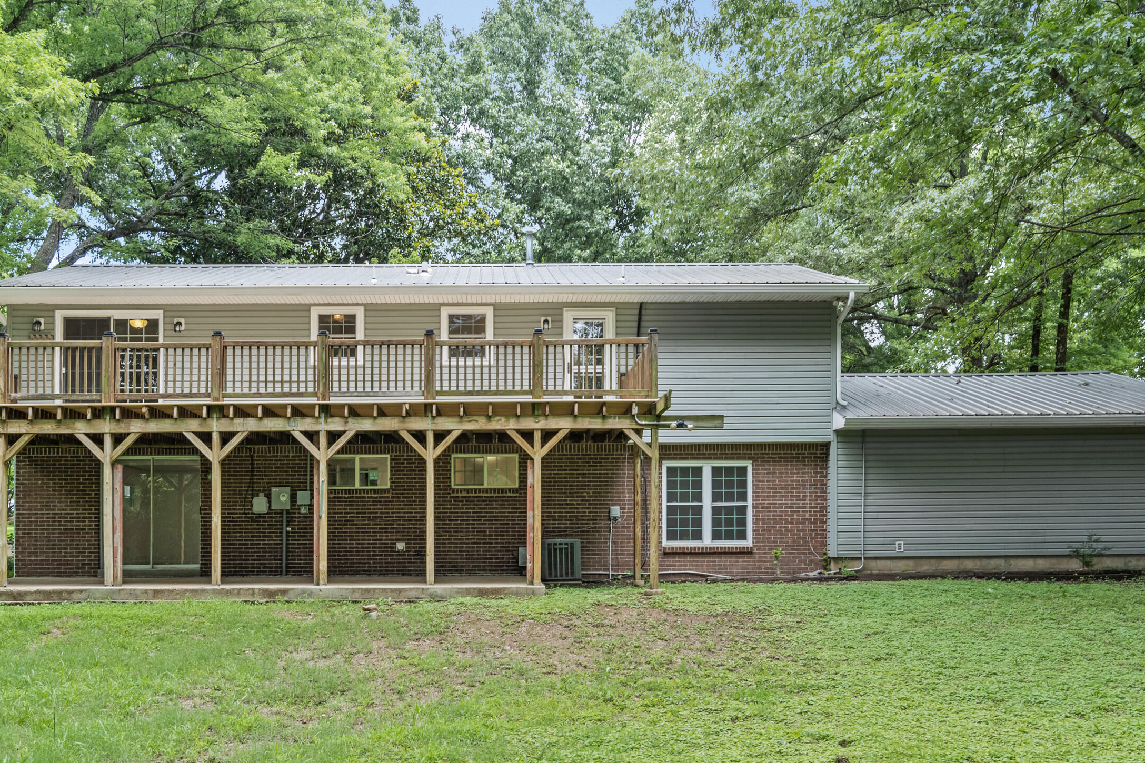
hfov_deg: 58.7
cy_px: 412
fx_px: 1018
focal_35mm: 32
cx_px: 537
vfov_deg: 41.1
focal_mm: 24
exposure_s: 1/60
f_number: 9.5
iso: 800
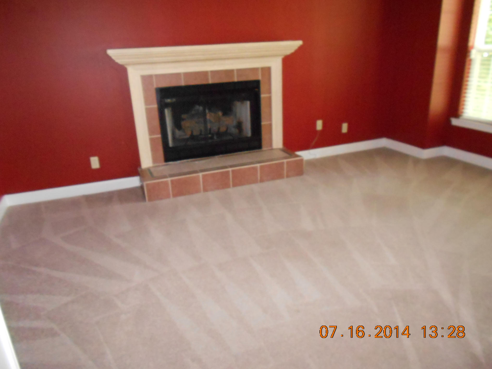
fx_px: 370
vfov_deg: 53.1
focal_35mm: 26
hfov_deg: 67.3
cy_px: 184
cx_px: 246
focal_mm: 4.6
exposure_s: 1/25
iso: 640
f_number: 3.2
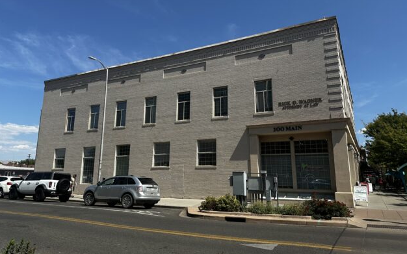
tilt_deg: +12.0
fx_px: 288
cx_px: 205
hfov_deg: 70.4
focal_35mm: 26
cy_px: 112
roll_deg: -0.6
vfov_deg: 47.5
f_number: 1.78
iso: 80
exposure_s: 1/4762
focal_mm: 6.86
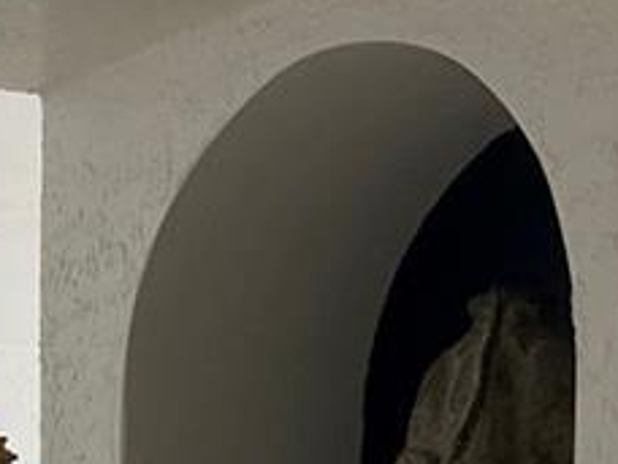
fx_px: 2321
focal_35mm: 130
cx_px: -211
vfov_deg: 10.9
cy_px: 749
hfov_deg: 14.5
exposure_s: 1/60
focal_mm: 3
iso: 100
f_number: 1.8
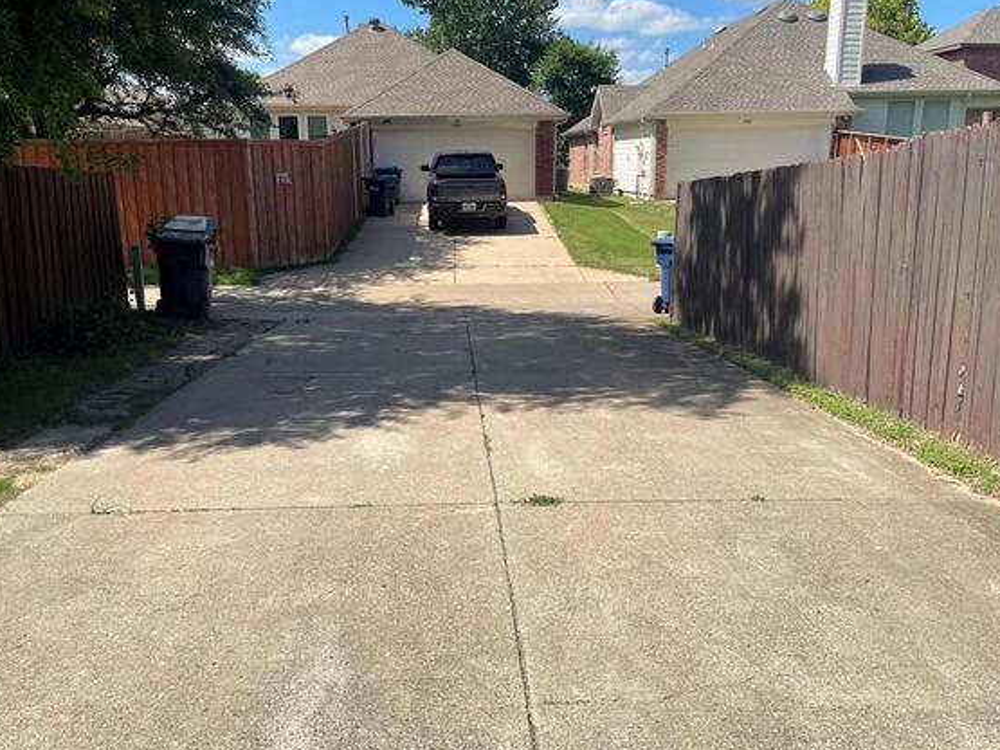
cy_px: 384
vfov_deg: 46.8
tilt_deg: -15.2
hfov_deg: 59.9
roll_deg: +1.4
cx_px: 465
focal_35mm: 30
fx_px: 866
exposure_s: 1/3610
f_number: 1.6
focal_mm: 4.2
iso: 32
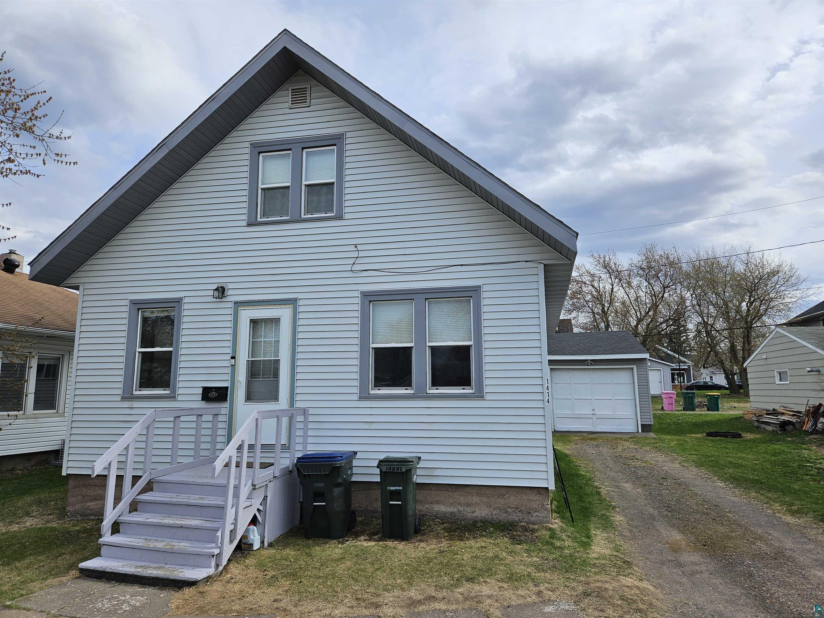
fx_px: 547
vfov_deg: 58.9
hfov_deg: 73.9
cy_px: 309
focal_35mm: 23
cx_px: 412
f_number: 1.8
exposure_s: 1/2151
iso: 25
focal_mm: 5.4
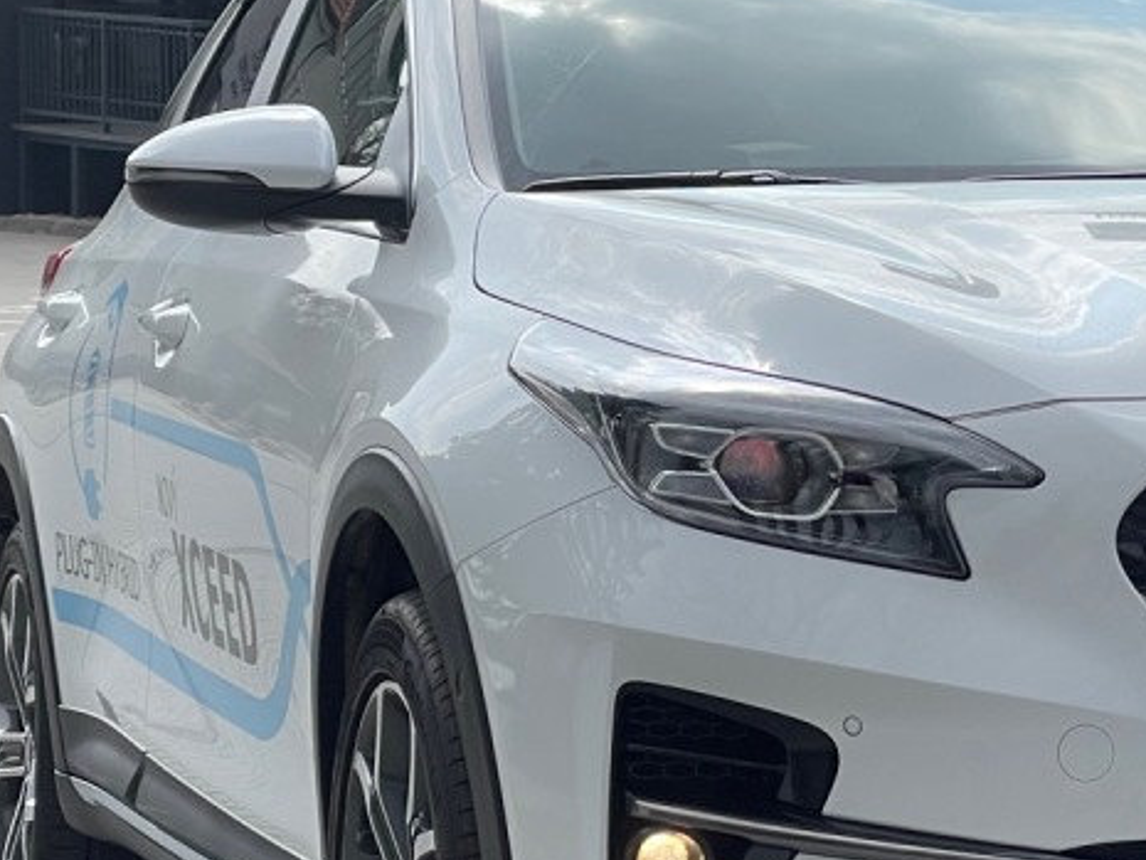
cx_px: 1257
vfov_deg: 9.0
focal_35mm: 165
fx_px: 5464
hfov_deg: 11.8
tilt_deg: -5.5
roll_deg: -0.2
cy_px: 446
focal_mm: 7.5
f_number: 2.2
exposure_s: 1/779
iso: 20
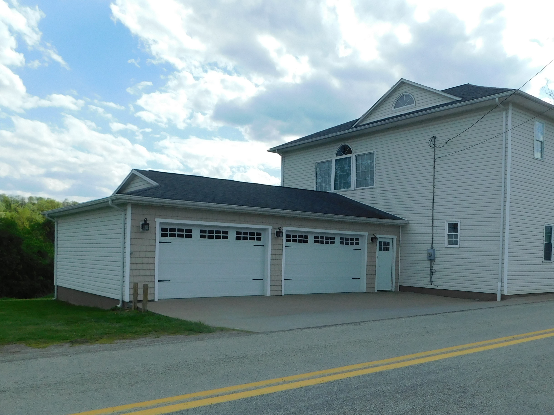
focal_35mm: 33
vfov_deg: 42.5
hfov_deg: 55.2
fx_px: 528
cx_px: 313
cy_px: 267
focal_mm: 4
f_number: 6
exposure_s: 1/500
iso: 125
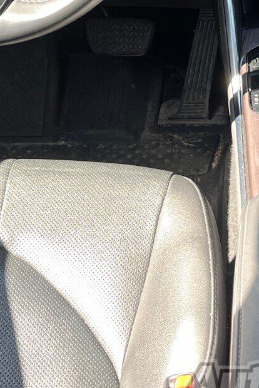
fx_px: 916
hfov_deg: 15.6
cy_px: 10
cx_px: 297
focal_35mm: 85
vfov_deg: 23.0
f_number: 1.6
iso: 64
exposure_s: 1/122
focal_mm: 5.1
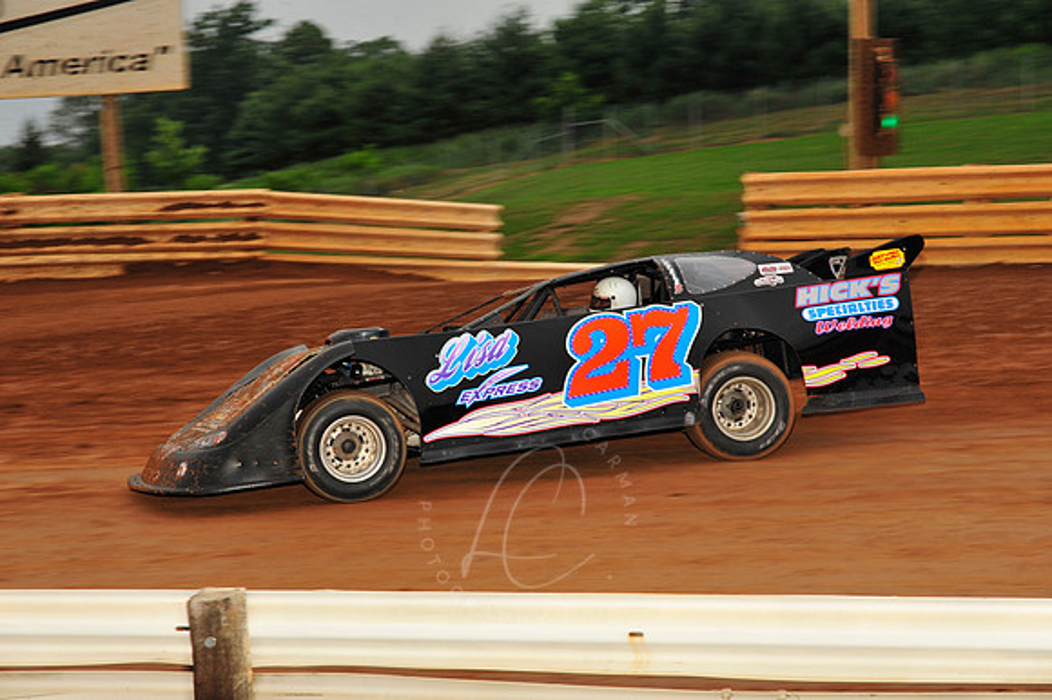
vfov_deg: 13.7
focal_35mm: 100
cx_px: 526
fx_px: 2920
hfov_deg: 20.4
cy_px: 350
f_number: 7.1
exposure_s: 1/320
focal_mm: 100
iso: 640
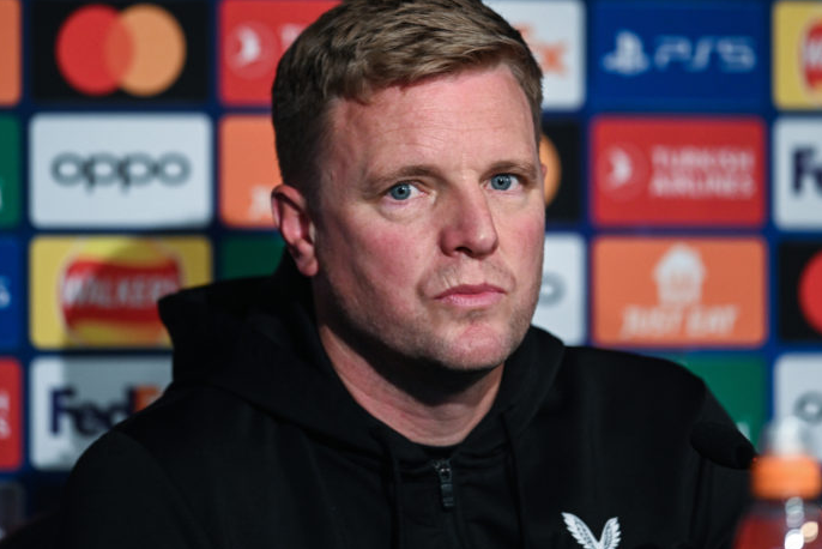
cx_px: 453
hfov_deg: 3.5
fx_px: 13637
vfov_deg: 2.3
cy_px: 148
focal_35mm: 597
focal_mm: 400
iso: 1600
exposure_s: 1/250
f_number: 2.8
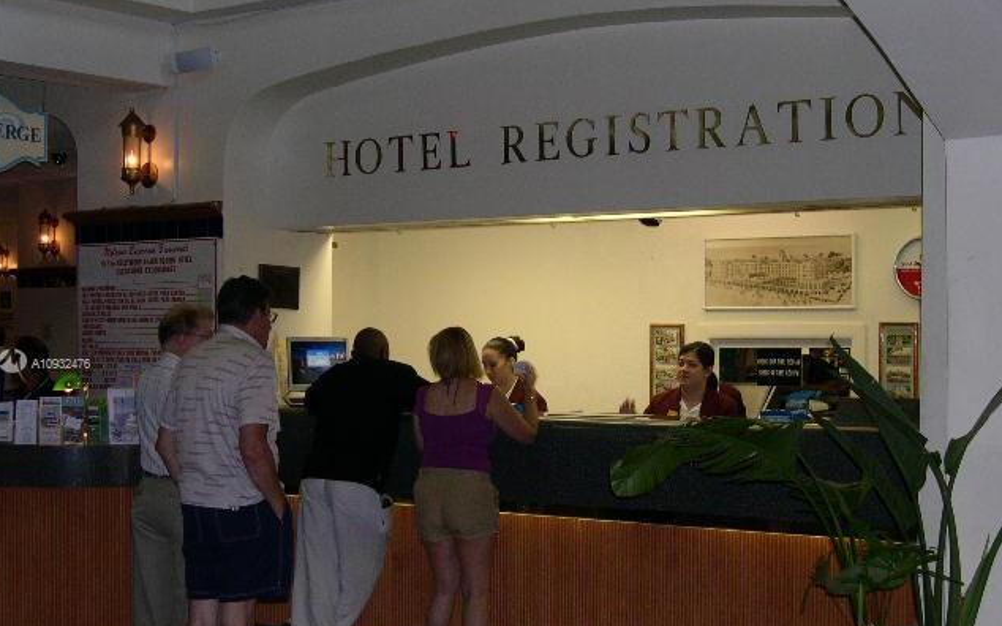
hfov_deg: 33.5
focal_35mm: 61
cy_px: 365
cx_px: 499
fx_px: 1665
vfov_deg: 21.3
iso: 239
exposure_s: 1/60
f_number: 3.4
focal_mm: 12.2
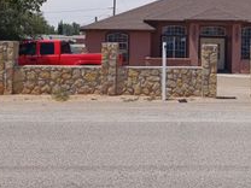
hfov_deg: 31.2
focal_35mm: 60
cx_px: 209
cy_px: 30
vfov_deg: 23.9
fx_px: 435
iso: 32
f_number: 1.8
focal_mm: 4.6
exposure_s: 1/729
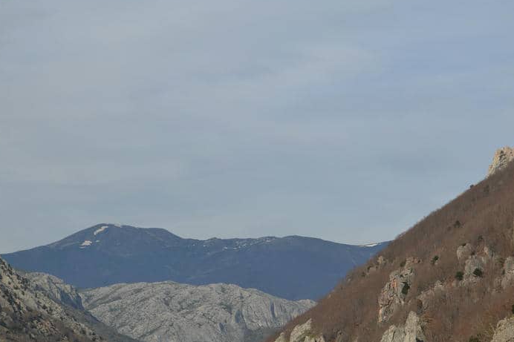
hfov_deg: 18.4
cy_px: 220
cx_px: 227
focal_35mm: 111
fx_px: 1584
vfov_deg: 12.3
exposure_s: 1/250
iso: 100
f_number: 8
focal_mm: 50
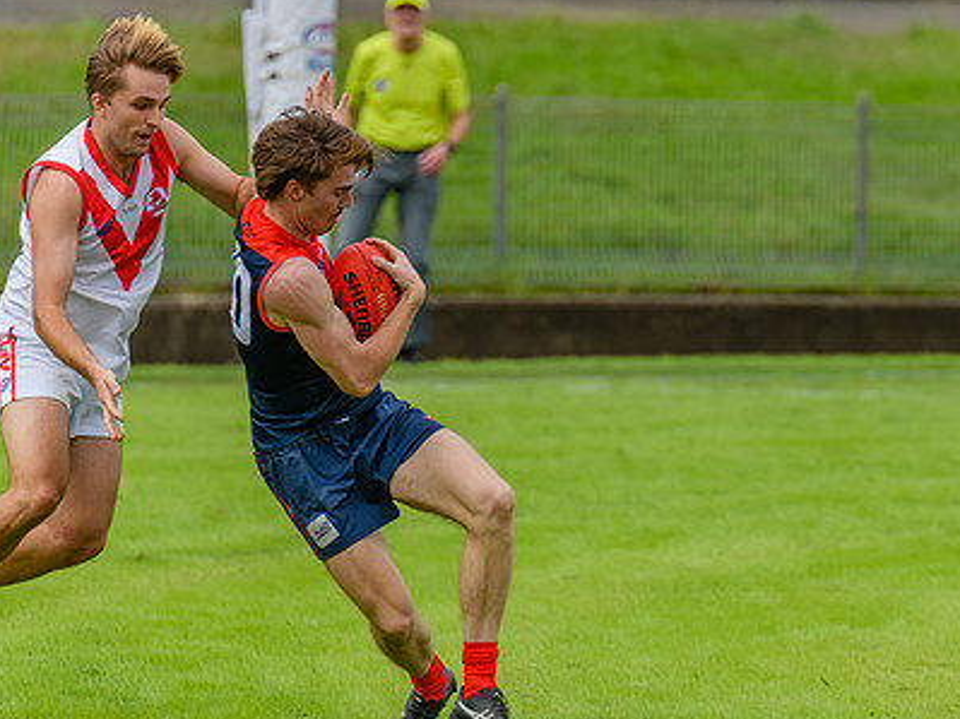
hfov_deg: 2.7
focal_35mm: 722
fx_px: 20017
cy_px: 503
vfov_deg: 2.1
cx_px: 509
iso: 800
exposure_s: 1/2500
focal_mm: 420
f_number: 6.3
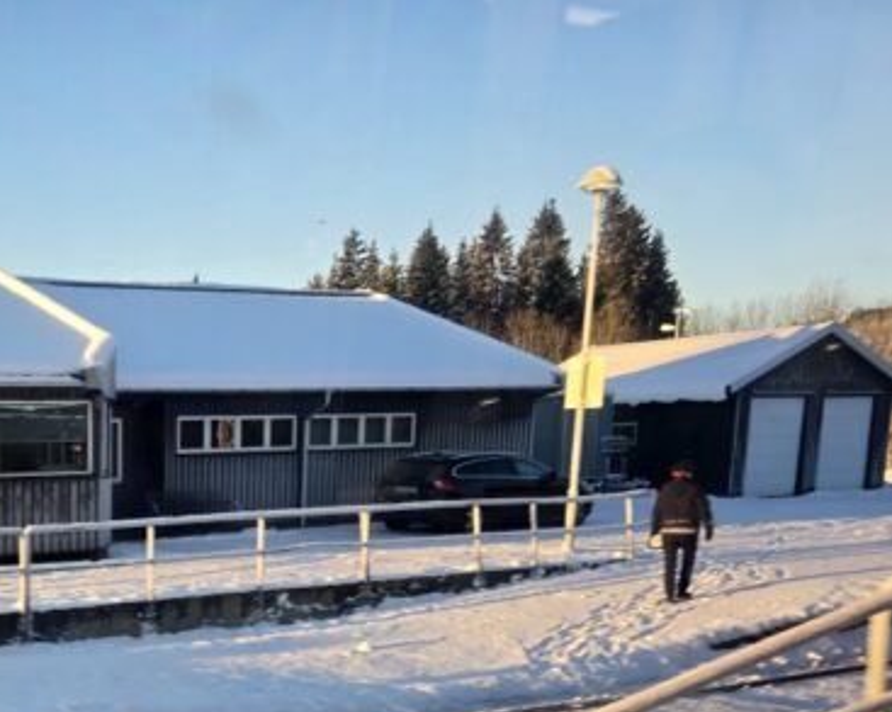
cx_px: -2
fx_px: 1240
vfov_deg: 30.1
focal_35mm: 47
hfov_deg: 35.7
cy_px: 695
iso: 20
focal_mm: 6.3
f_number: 1.7
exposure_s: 1/61
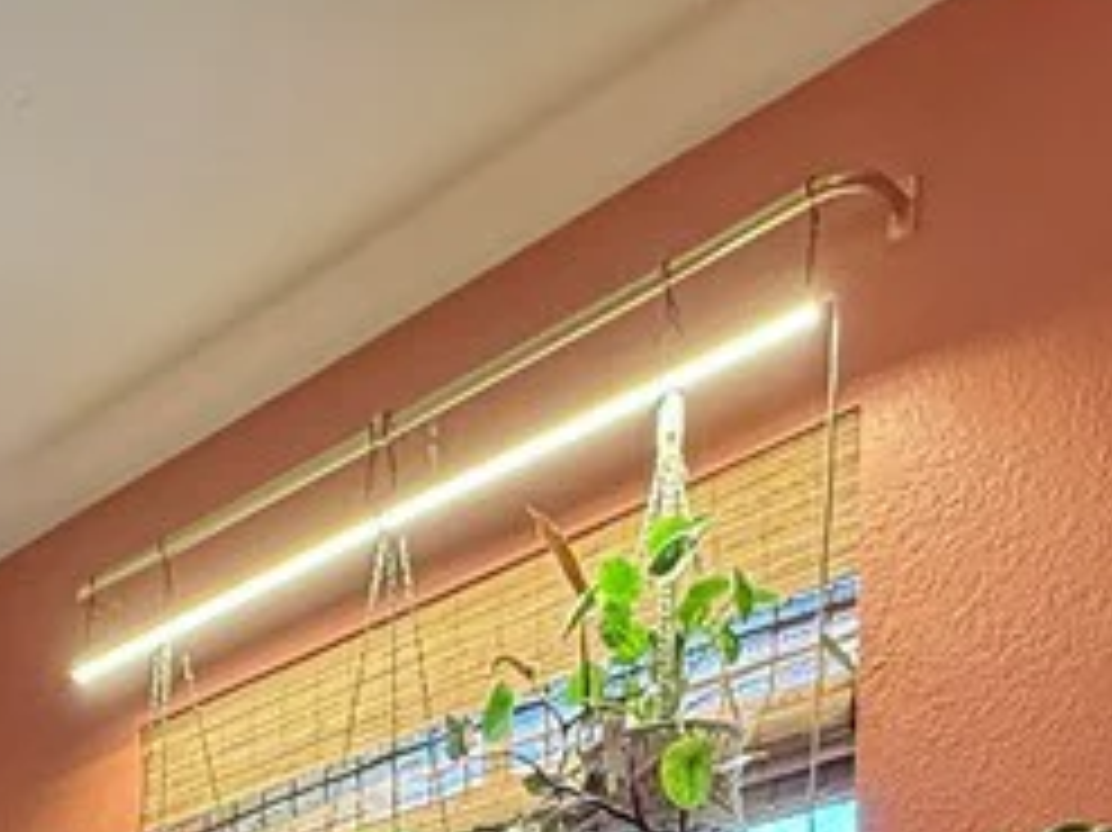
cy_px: 1668
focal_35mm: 58
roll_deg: +0.9
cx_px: 324
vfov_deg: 17.7
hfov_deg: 32.8
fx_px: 1862
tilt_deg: -5.2
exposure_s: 1/60
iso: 500
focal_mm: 2.22
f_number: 2.2
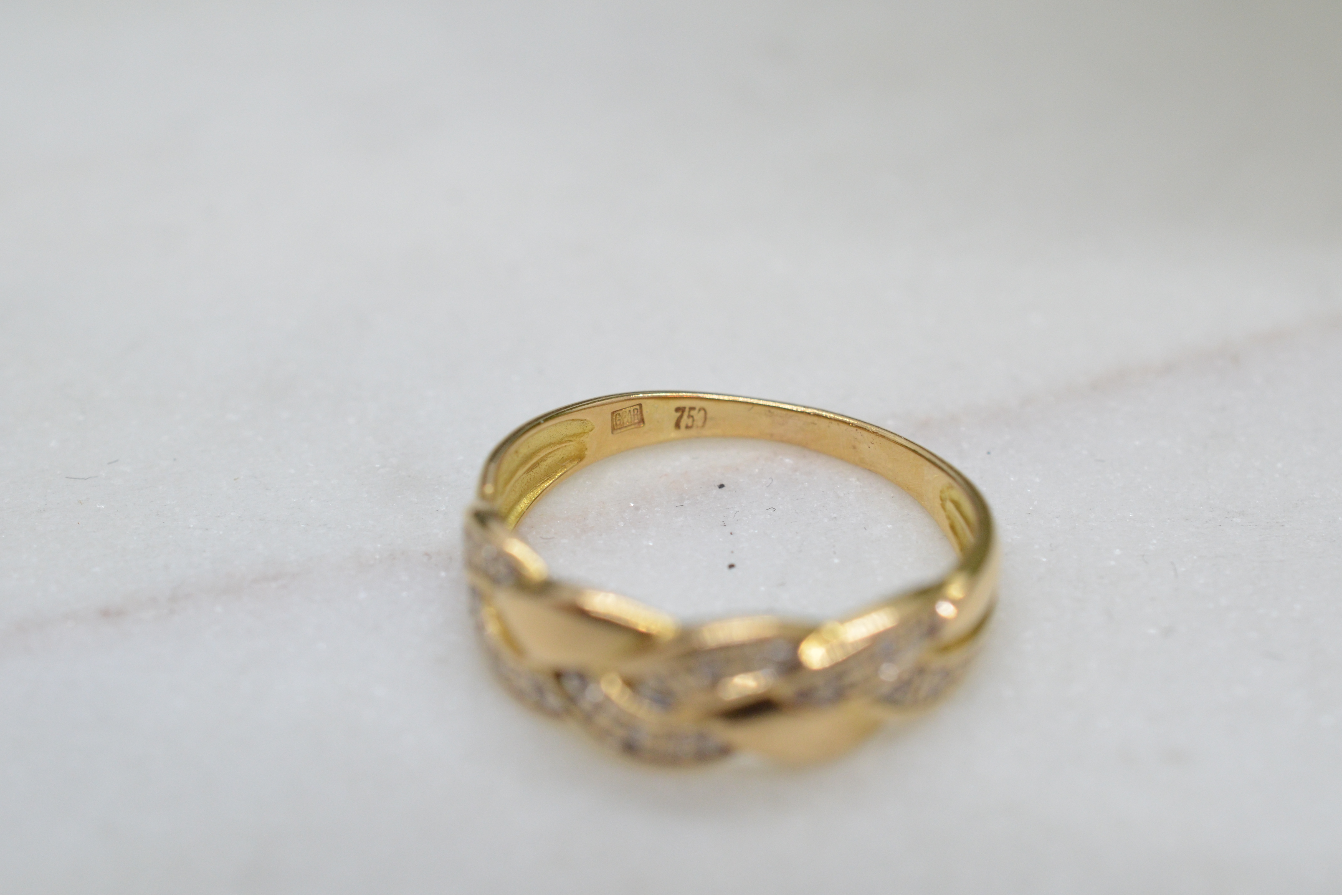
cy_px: 448
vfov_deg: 22.3
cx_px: 682
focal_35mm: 61
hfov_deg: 32.9
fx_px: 2274
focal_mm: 40
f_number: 9
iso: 1000
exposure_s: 1/200
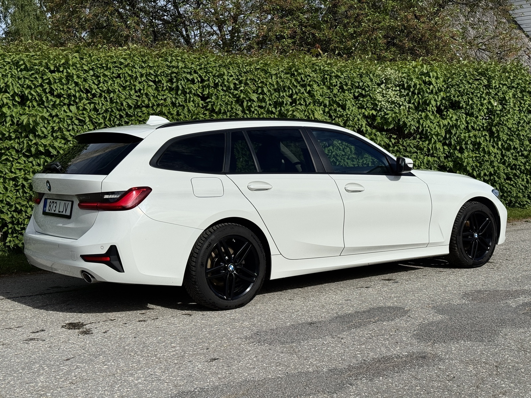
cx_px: 266
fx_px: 736
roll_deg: -0.1
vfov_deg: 30.3
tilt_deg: -5.9
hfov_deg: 39.7
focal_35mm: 48
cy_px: 199
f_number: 1.78
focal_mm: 6.76
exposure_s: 1/10526
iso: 80
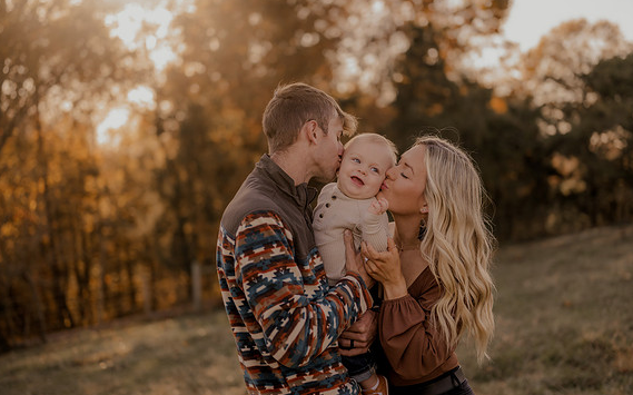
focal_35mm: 52
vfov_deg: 24.8
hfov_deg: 38.9
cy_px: 191
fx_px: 897
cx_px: 317
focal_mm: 50
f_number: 1.8
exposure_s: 1/1600
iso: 250
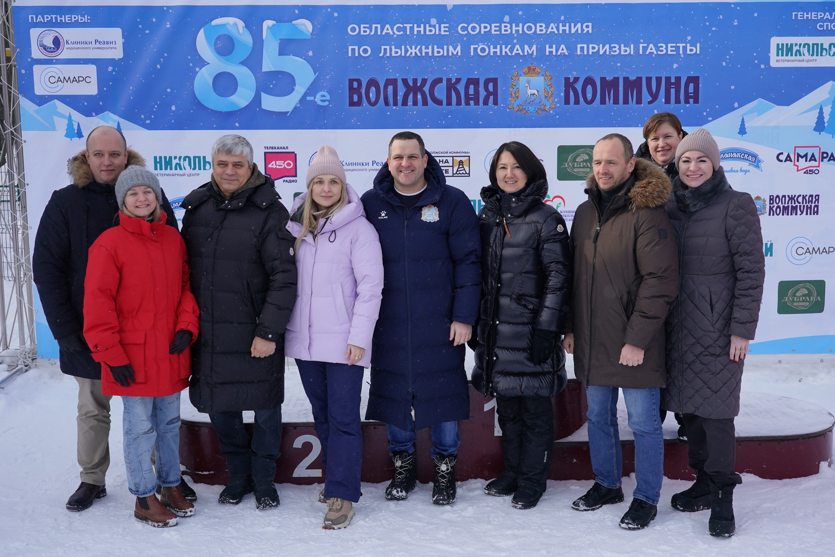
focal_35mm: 42
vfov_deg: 31.9
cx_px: 418
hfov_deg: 46.4
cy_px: 278
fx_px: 974
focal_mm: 42
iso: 640
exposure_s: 1/1250
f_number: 7.1
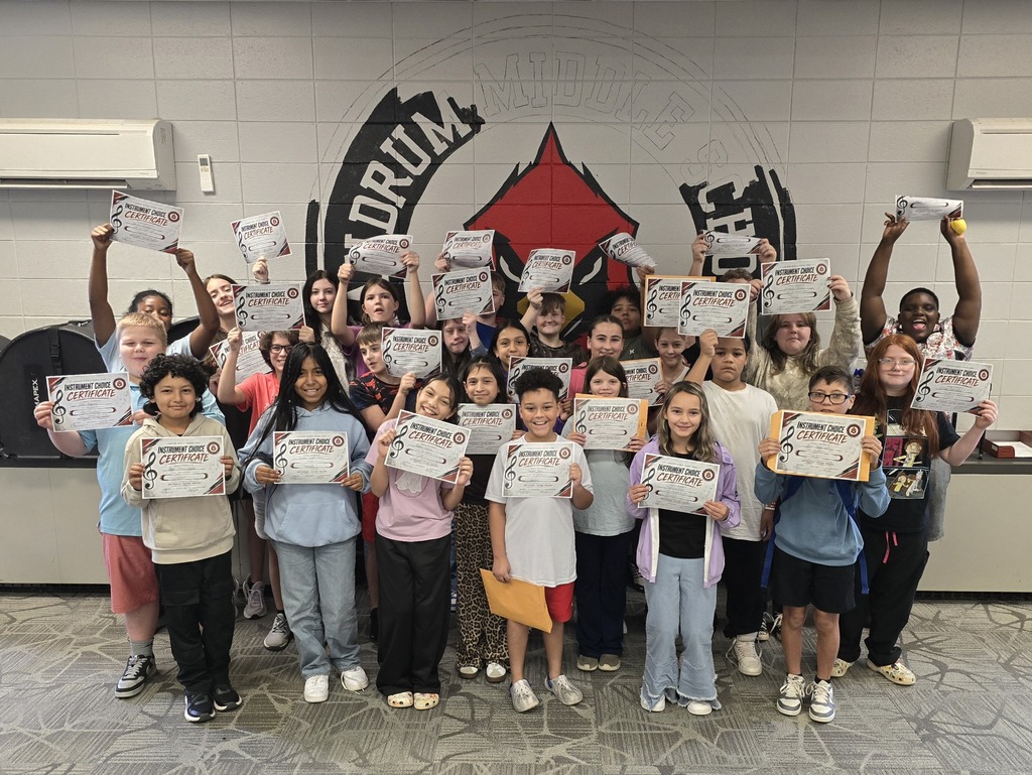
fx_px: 686
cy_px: 388
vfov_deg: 58.9
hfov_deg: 73.9
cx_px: 516
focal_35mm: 23
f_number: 1.7
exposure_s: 1/120
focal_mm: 6.3
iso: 500
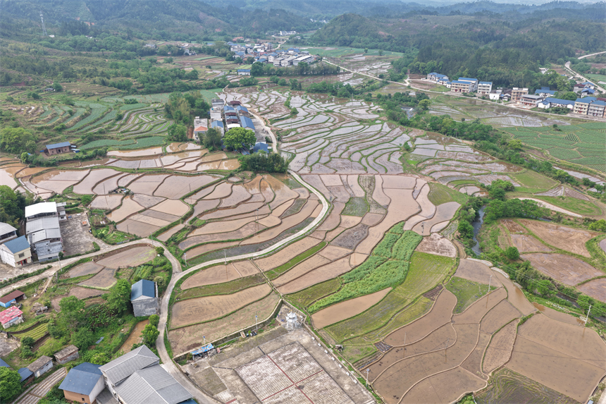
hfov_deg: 65.5
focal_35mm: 28
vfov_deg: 46.4
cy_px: 202
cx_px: 303
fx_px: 471
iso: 100
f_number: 2.8
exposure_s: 1/400
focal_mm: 14.45
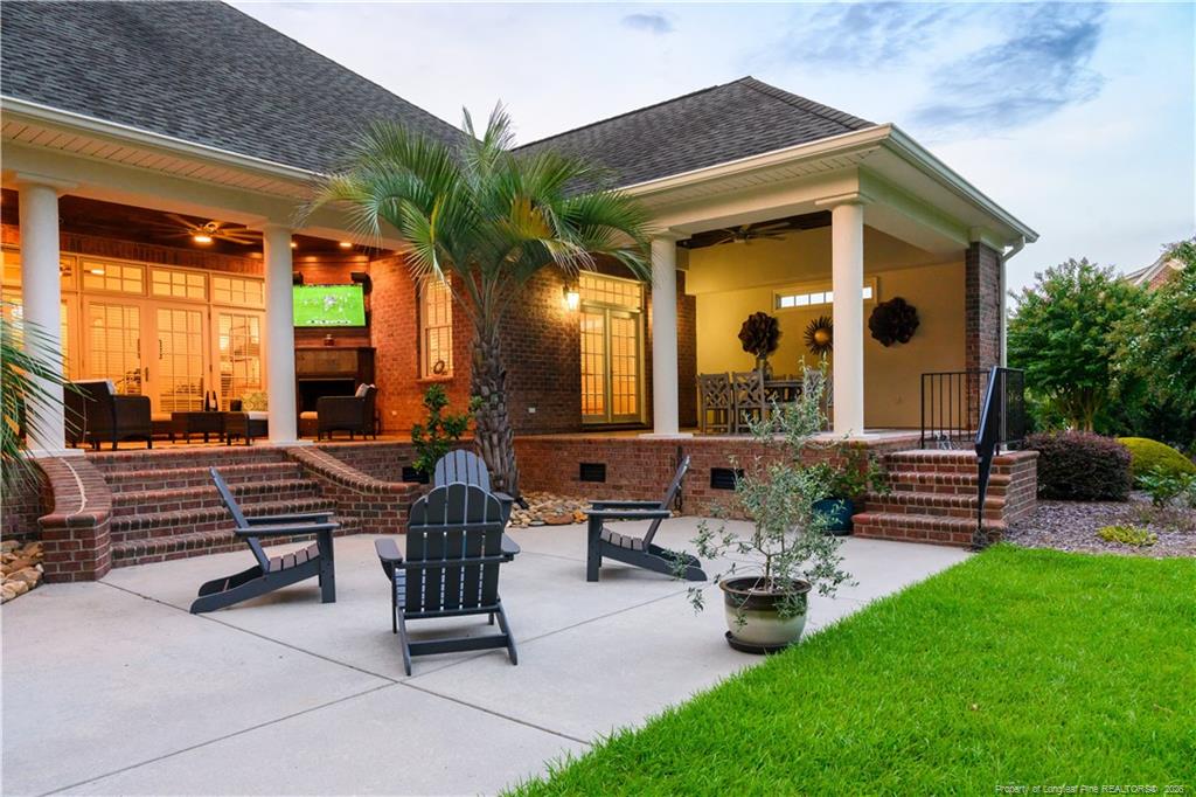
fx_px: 797
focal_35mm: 24
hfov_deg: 73.8
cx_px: 598
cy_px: 398
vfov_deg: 53.1
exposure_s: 1/50
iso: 560
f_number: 8
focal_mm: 24
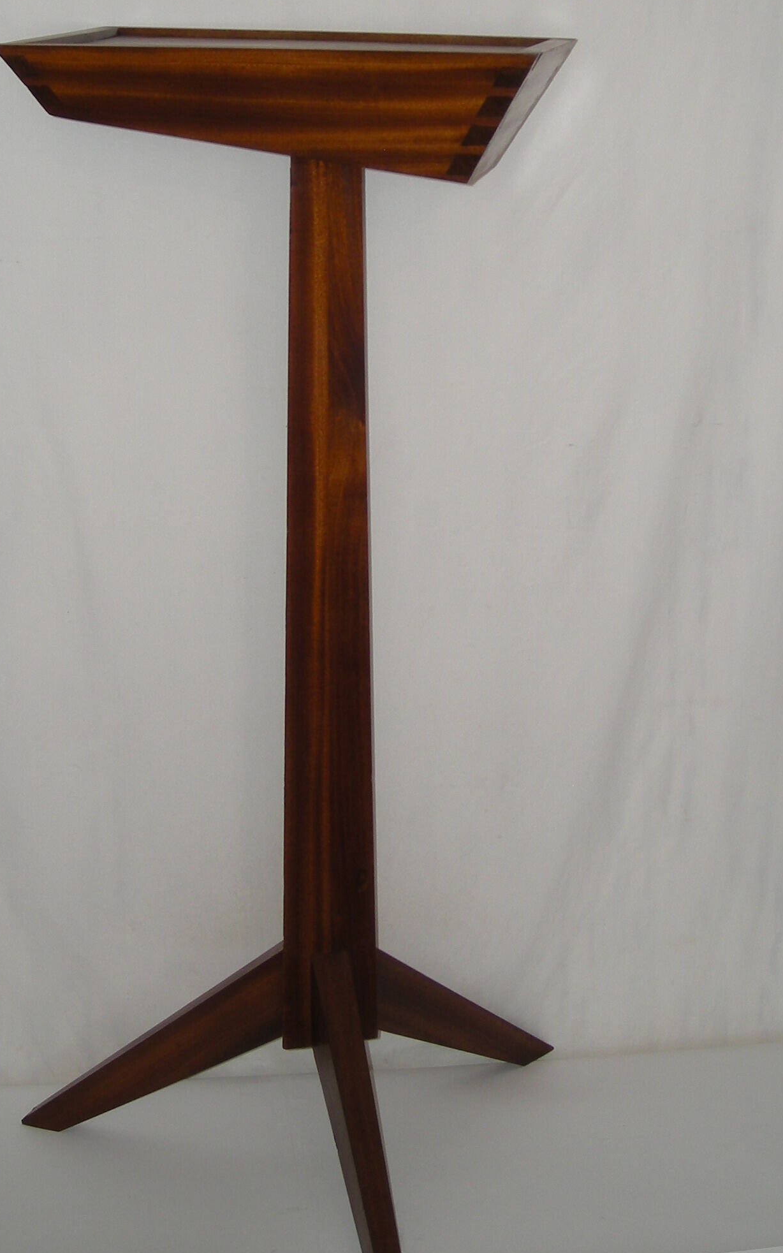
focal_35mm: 58
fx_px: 1980
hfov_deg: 22.4
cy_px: 444
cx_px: 378
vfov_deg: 34.9
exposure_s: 1/55.2
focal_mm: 5.7
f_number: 2.8
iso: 50
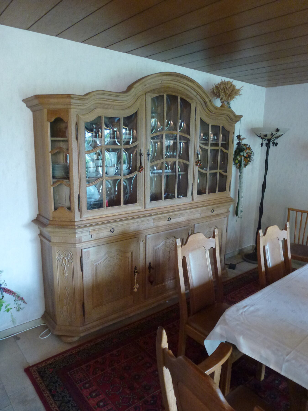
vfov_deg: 69.4
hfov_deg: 54.9
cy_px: 206
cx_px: 154
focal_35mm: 25
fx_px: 297
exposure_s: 1/4
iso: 250
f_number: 3.3
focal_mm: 4.3
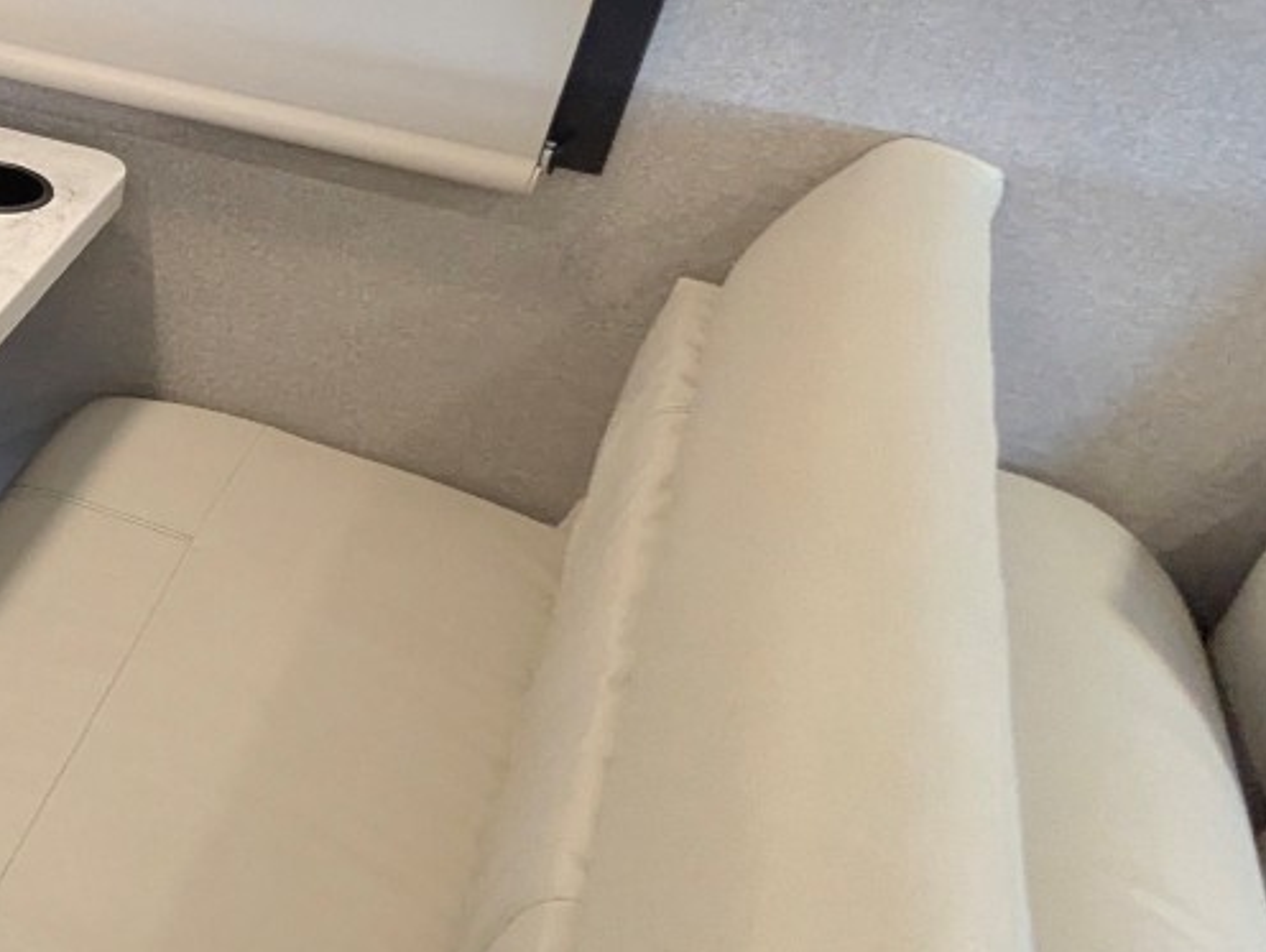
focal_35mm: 45
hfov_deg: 30.5
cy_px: 398
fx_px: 1647
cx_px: -476
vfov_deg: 32.2
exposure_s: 1/87.6
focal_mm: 2.35
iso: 594
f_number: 2.2
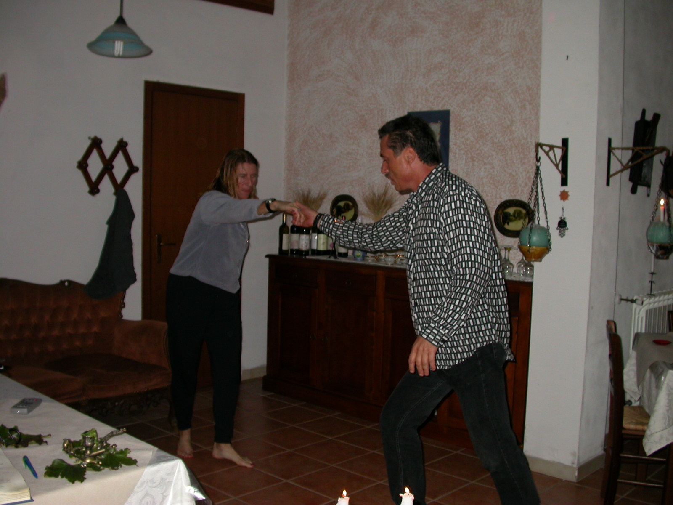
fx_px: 739
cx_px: 336
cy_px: 252
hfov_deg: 49.0
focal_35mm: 38
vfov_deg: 37.7
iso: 100
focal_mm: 7.85
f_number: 2.6
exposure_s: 1/60
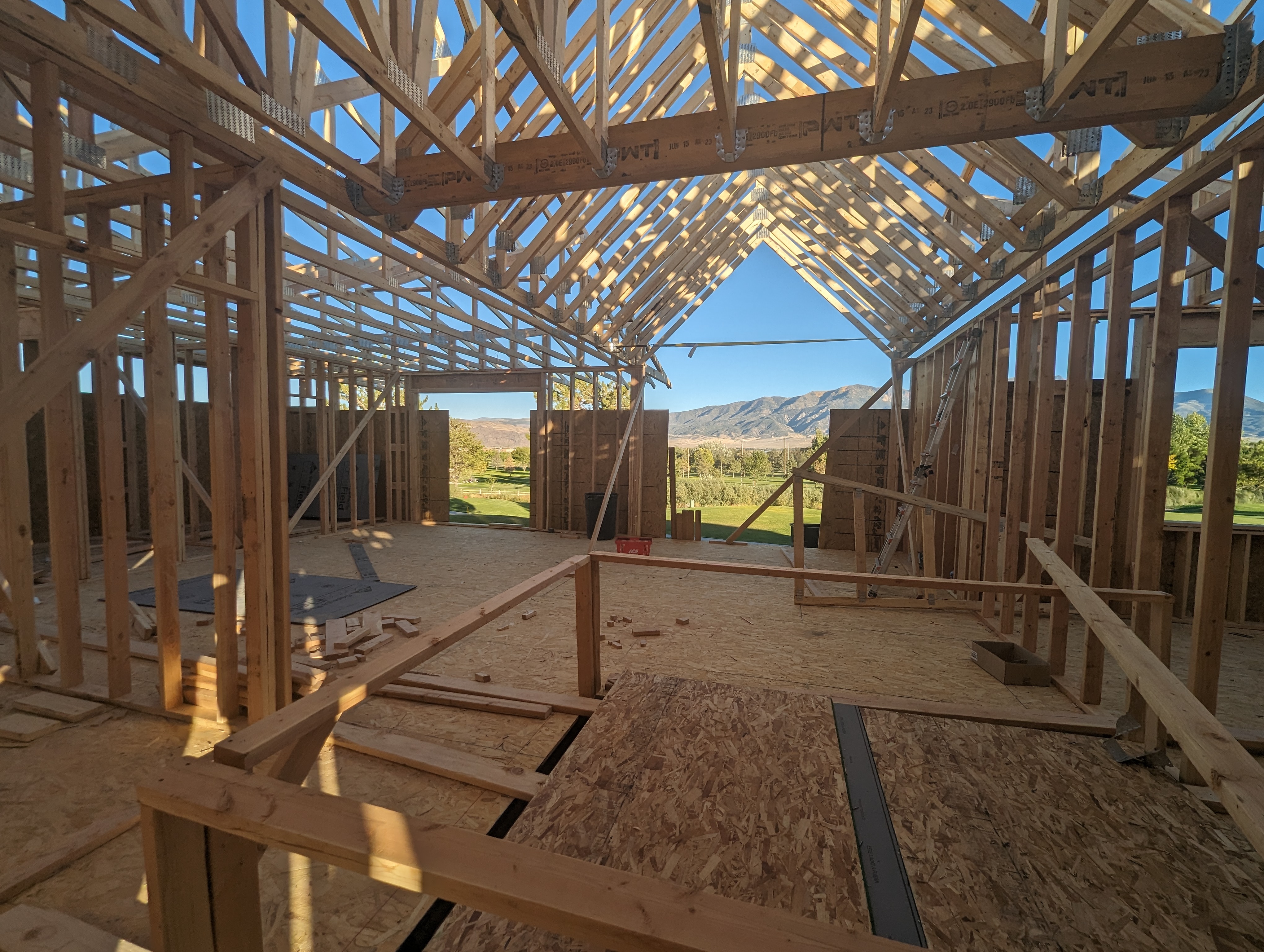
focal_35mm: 13
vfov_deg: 90.1
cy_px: 476
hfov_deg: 106.1
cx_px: 632
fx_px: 475
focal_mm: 1.95
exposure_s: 1/715
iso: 47
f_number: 2.2
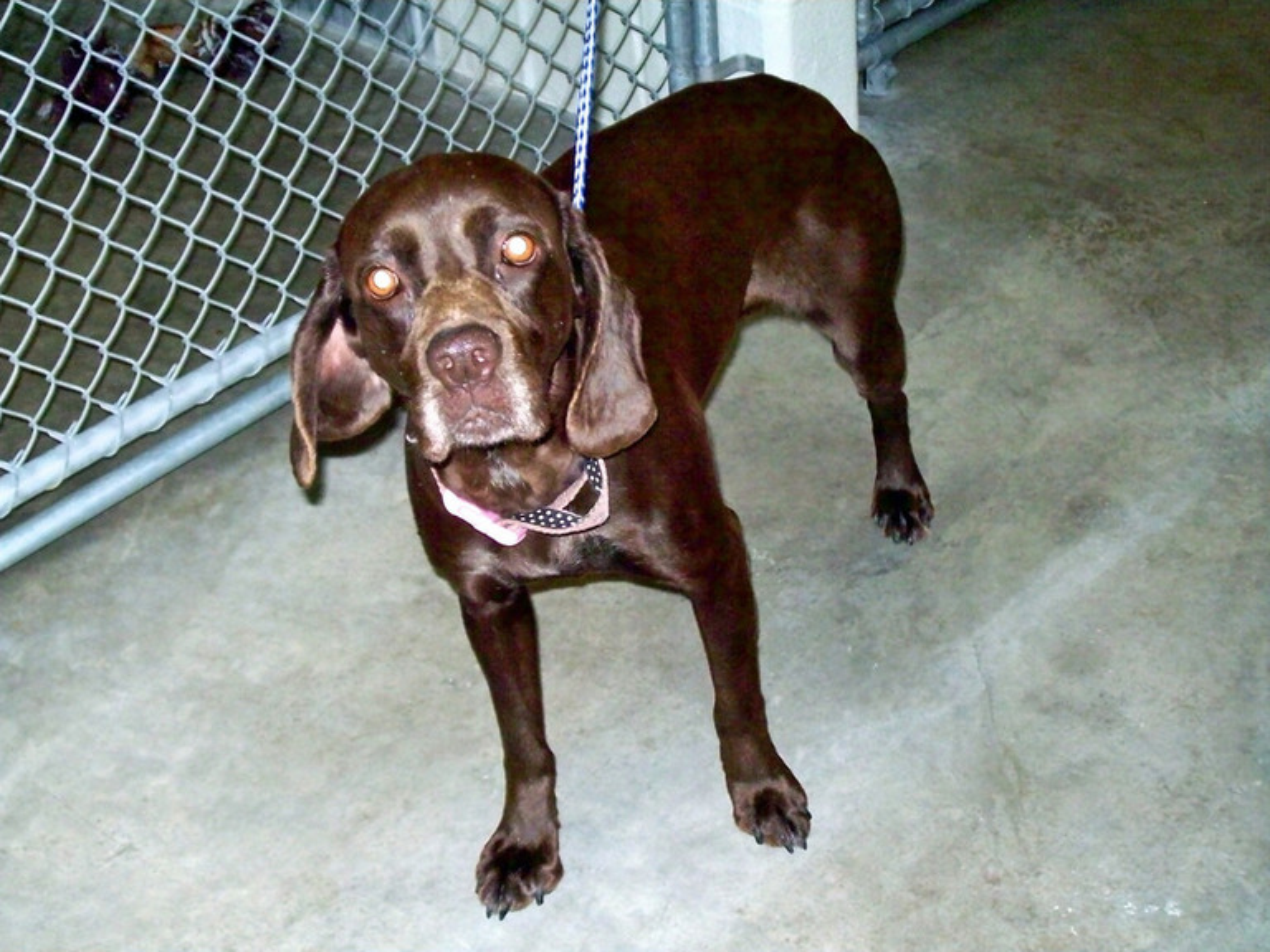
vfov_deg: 26.1
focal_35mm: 56
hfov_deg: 34.3
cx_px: 635
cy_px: 476
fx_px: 2055
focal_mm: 9.4
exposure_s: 1/84.5
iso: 160
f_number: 3.4
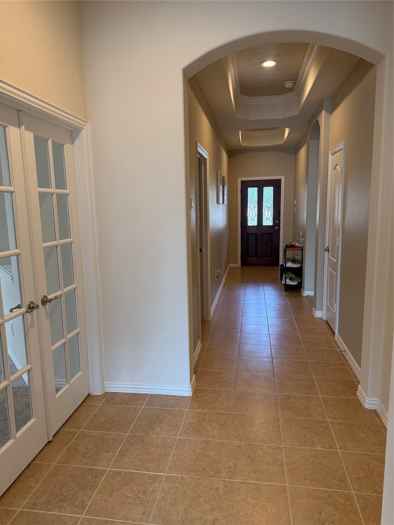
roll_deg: +1.0
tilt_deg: -9.0
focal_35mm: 24
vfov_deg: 71.6
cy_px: 262
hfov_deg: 56.8
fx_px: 364
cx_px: 197
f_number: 1.78
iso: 250
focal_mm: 6.76
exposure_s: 1/120
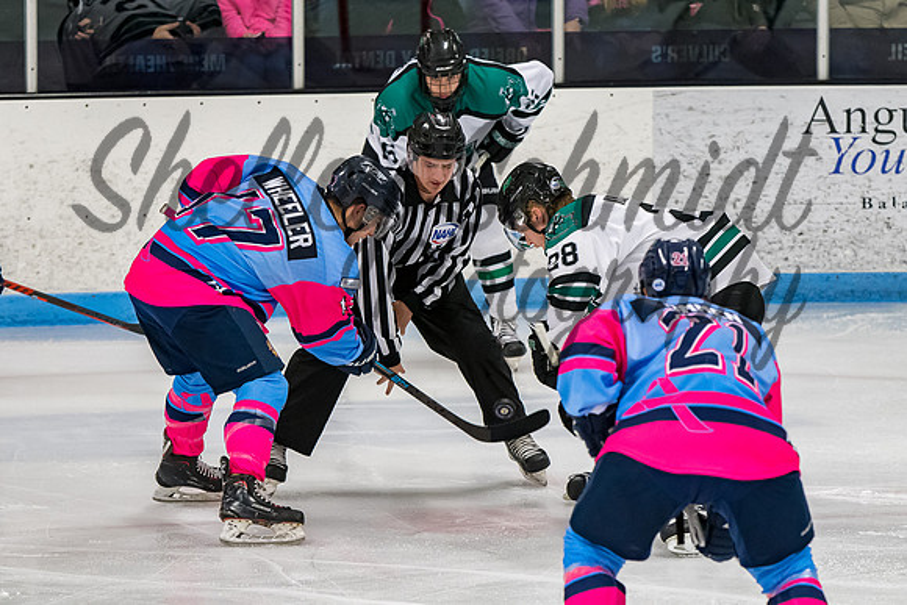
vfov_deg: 5.6
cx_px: 426
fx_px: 6222
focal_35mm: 247
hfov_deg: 8.3
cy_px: 263
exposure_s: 1/800
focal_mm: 145
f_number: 3.5
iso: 2500
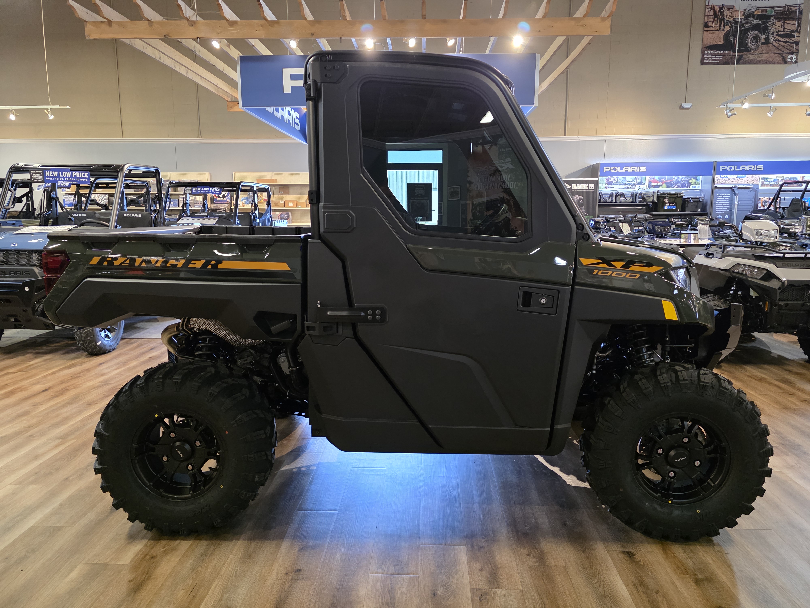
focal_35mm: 23
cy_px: 304
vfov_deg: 58.9
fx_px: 538
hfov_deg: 73.9
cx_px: 405
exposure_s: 1/120
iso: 1000
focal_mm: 6.3
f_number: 1.7
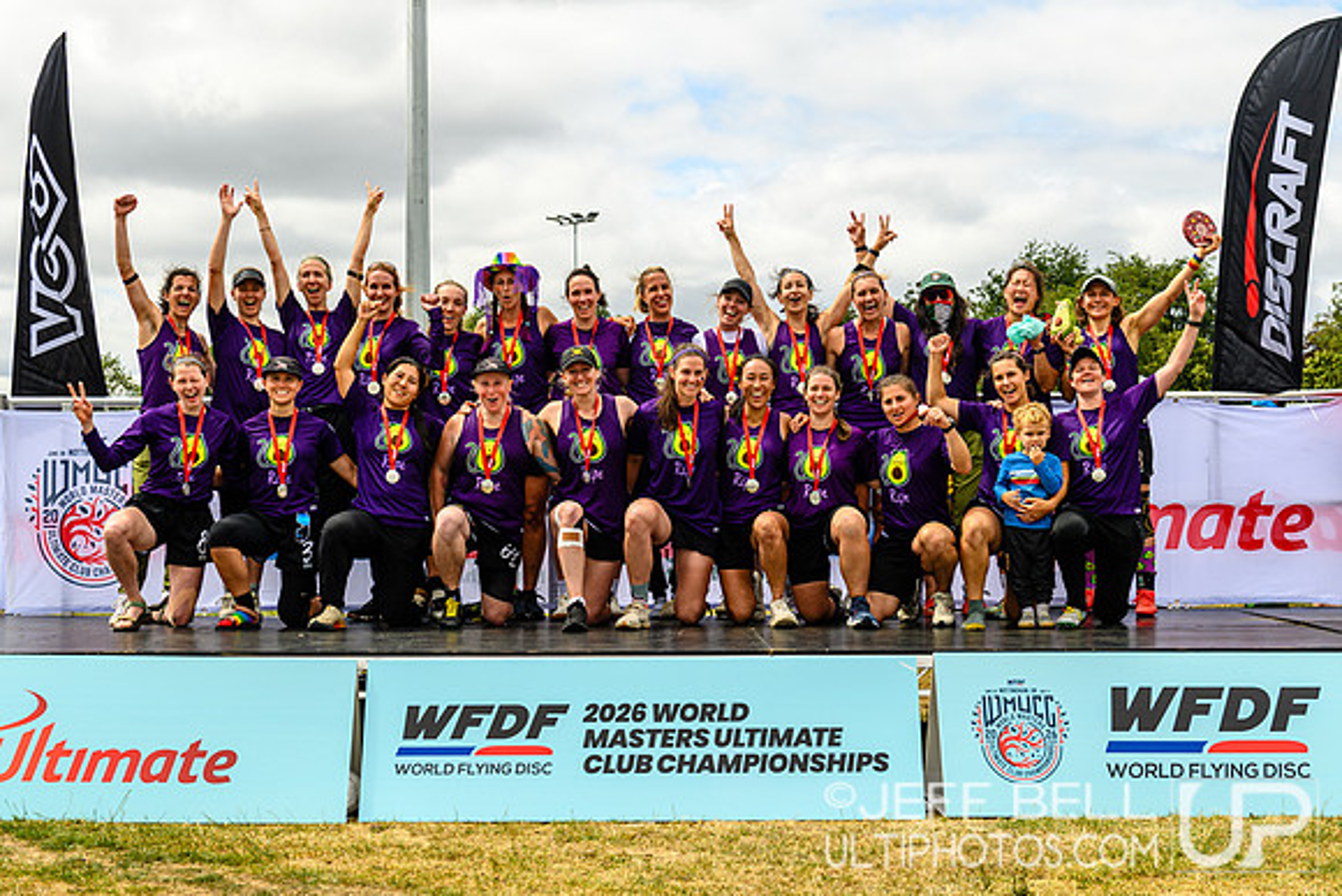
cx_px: 658
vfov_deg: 25.8
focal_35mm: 52
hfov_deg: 37.9
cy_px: 448
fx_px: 1954
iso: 125
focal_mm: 48
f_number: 5.6
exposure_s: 1/500
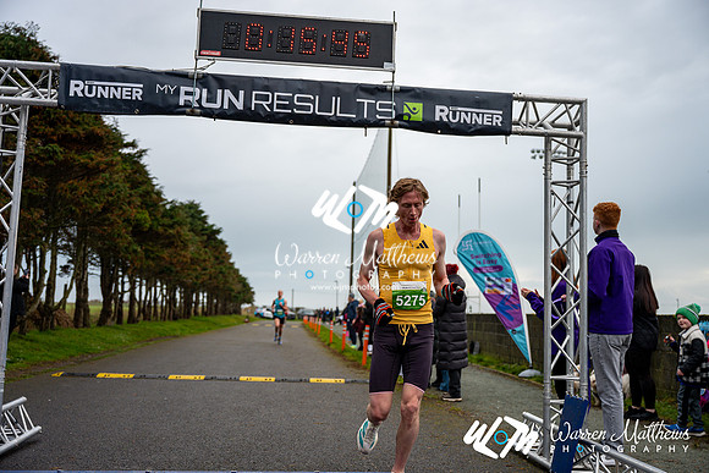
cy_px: 236
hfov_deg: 50.7
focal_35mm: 38
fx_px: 749
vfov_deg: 35.1
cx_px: 354
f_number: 2.8
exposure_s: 1/1250
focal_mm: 38
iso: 140
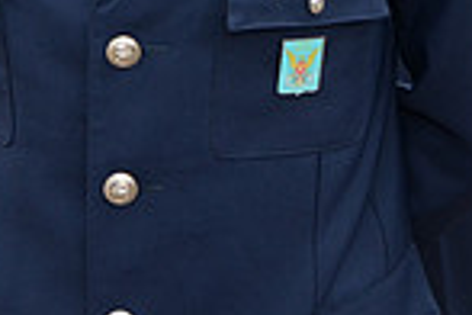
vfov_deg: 10.7
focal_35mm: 118
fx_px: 1547
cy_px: -296
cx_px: 112
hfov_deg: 17.2
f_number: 9
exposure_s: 1/250
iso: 320
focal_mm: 20
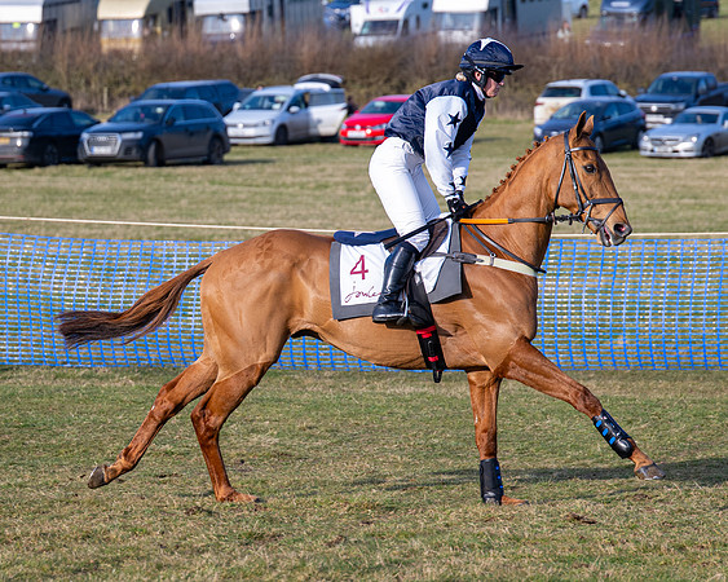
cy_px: 287
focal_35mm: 187
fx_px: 4033
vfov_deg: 8.3
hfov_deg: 10.3
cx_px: 304
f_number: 2.8
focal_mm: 87
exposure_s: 1/1250
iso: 125
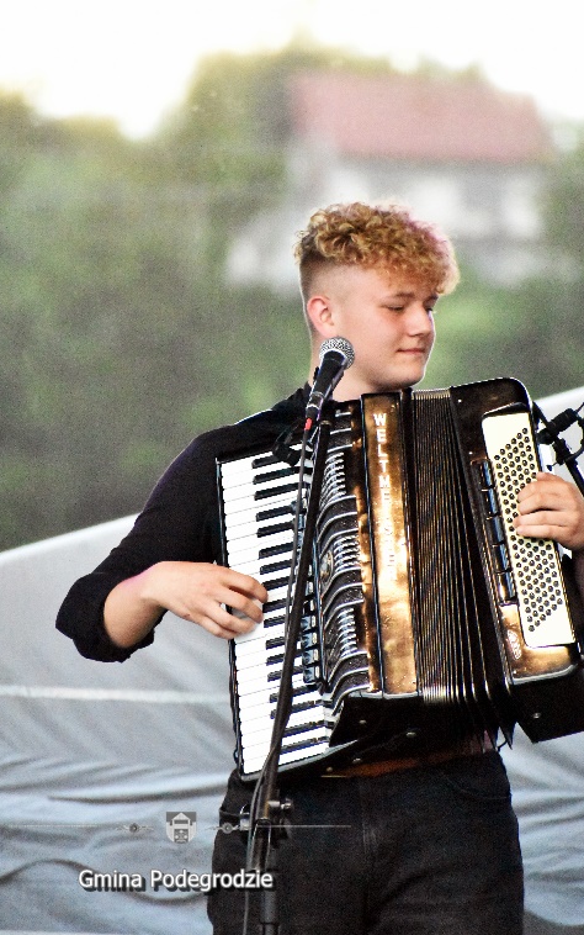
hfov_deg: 2.7
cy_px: 463
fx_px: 12321
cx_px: 323
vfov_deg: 4.3
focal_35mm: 484
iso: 25600
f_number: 7.1
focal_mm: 300
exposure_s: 1/3200
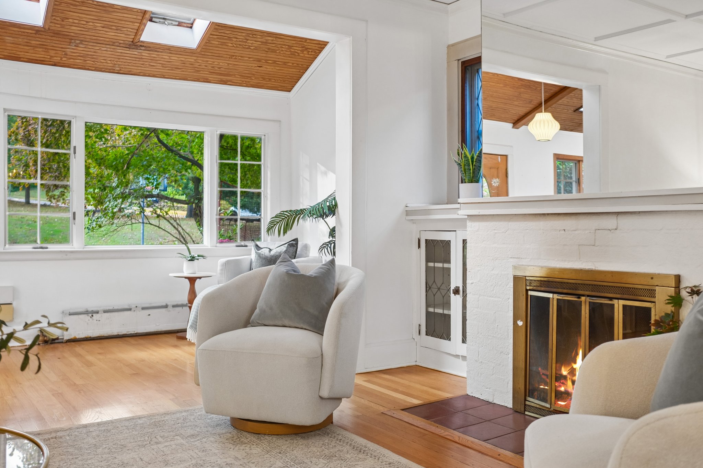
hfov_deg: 54.4
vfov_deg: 37.8
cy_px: 234
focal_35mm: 35
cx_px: 352
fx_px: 683
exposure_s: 1/60
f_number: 2.8
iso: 640
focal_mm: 23
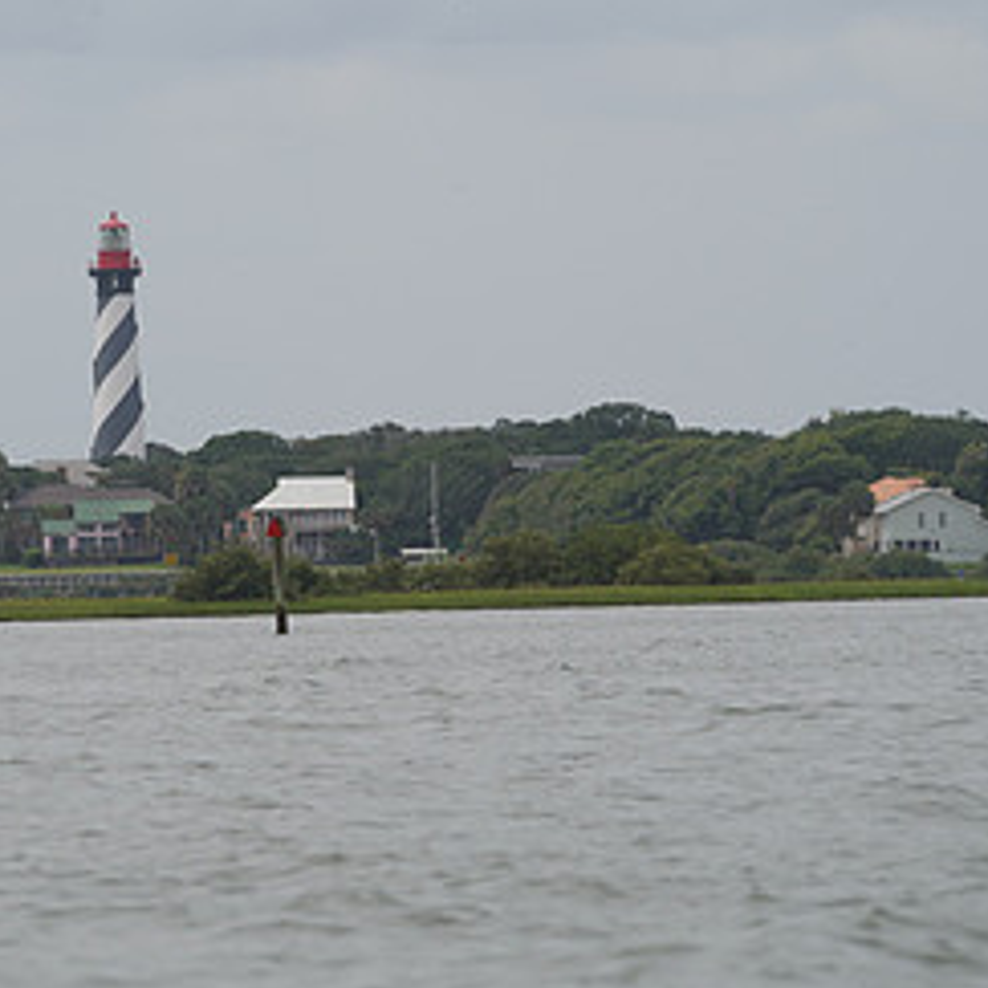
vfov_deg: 4.3
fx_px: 13110
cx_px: 321
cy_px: 510
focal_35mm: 406
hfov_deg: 4.3
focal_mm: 200
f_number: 4
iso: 125
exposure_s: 1/2000
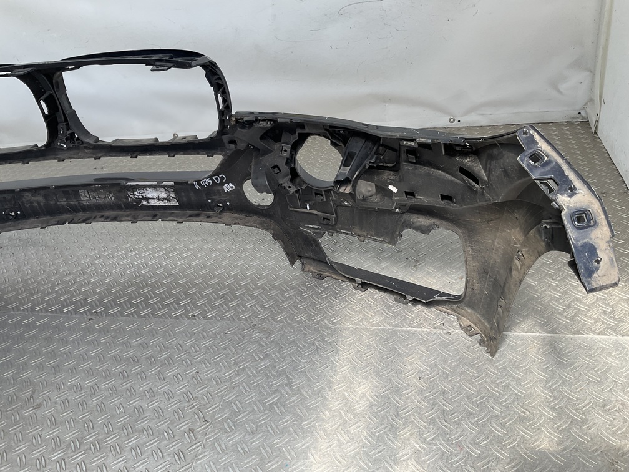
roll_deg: +9.5
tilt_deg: -30.9
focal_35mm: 29
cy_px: 236
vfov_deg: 48.2
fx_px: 527
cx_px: 314
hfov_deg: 61.7
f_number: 1.8
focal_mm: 3
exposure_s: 1/224
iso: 16
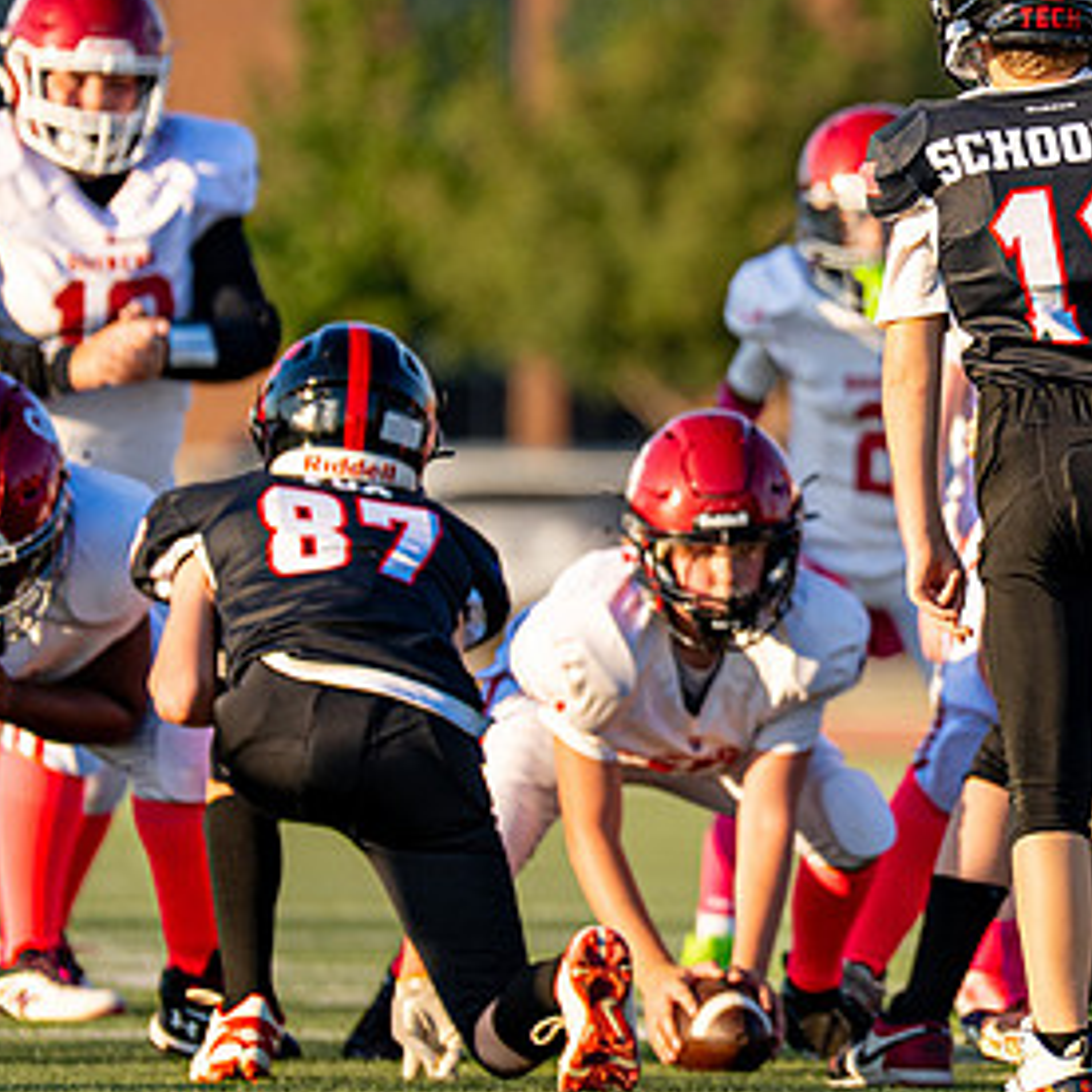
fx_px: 20486
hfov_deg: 3.1
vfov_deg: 3.1
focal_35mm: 574
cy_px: 420
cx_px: 1132
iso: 100
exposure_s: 1/1250
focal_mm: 200
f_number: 2.8
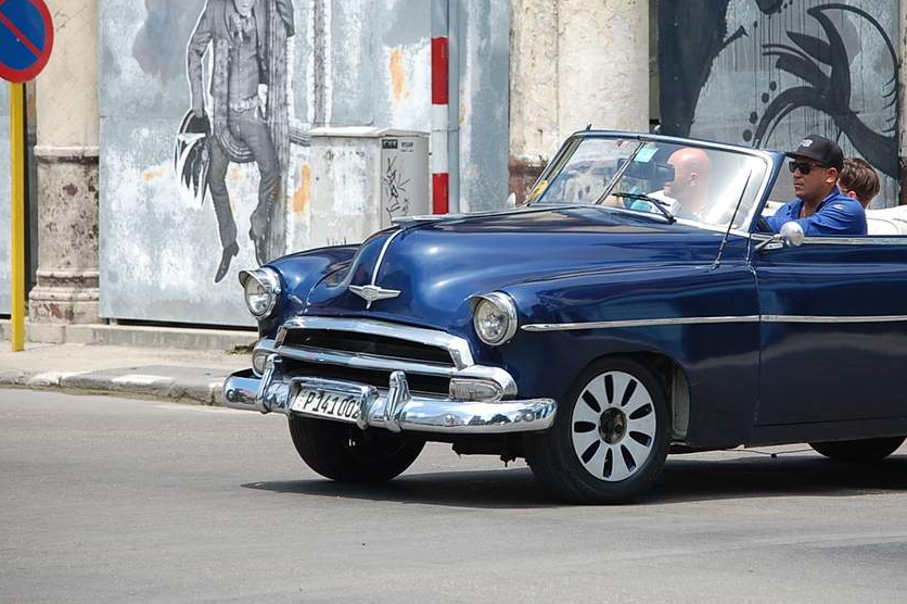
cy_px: 251
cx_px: 509
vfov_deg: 6.0
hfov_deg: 9.0
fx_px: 5780
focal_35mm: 230
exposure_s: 1/500
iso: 200
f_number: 5.6
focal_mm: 125
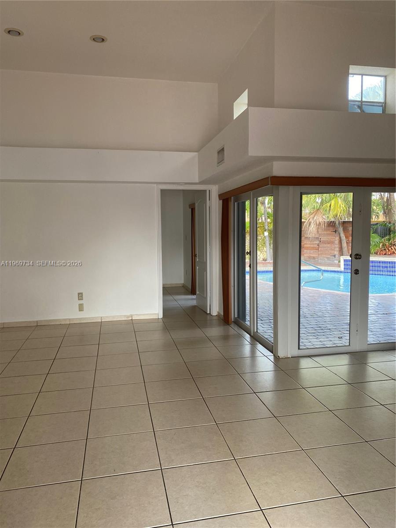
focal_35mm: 26
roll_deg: +0.6
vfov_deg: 67.3
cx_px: 198
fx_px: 397
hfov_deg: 53.1
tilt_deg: -3.7
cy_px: 264
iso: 80
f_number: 1.8
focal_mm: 4.25
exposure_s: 1/122
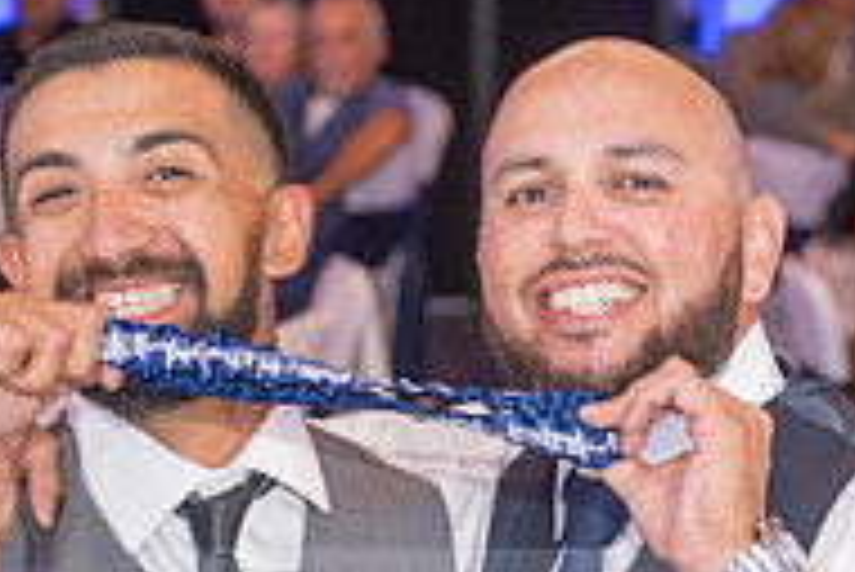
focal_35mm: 168
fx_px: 3993
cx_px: 549
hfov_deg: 12.2
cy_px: 655
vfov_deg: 8.1
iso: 1600
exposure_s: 1/125
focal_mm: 55
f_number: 3.5
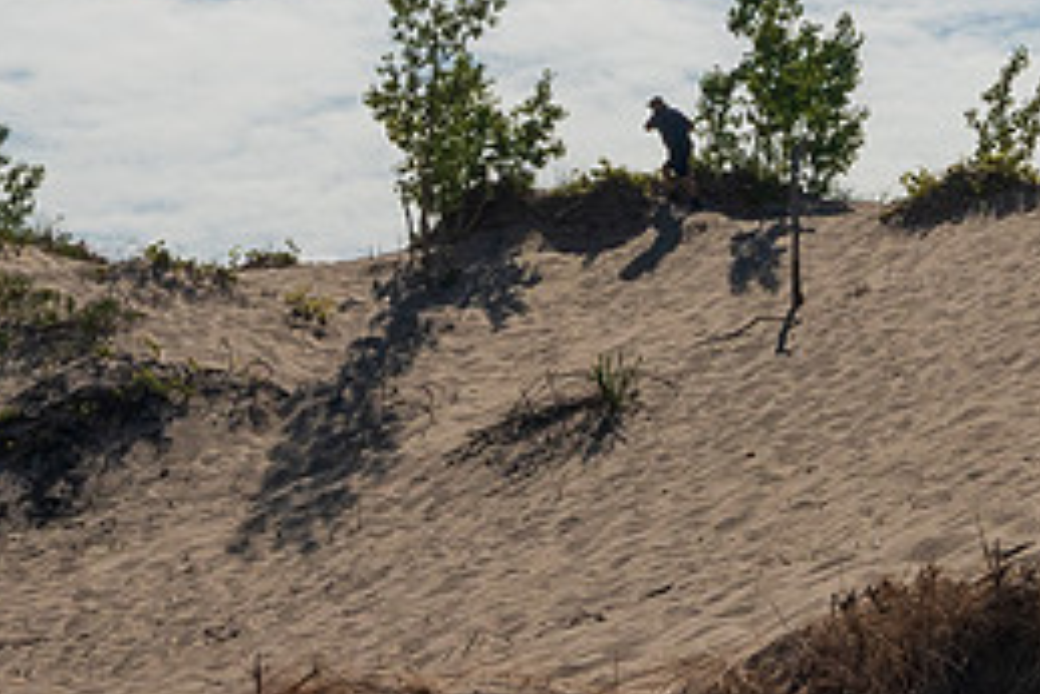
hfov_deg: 14.1
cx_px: 775
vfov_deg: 9.4
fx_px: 4191
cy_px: -62
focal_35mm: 145
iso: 180
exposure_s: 1/1000
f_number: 11
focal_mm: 20
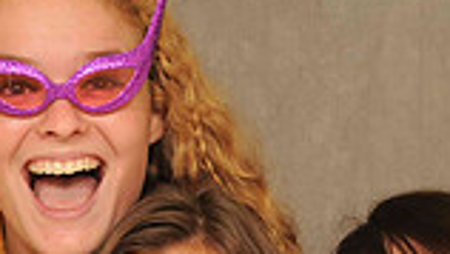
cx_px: 399
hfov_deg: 7.8
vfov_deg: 4.4
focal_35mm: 277
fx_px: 3306
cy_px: 372
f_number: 6.3
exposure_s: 1/125
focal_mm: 48
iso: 200
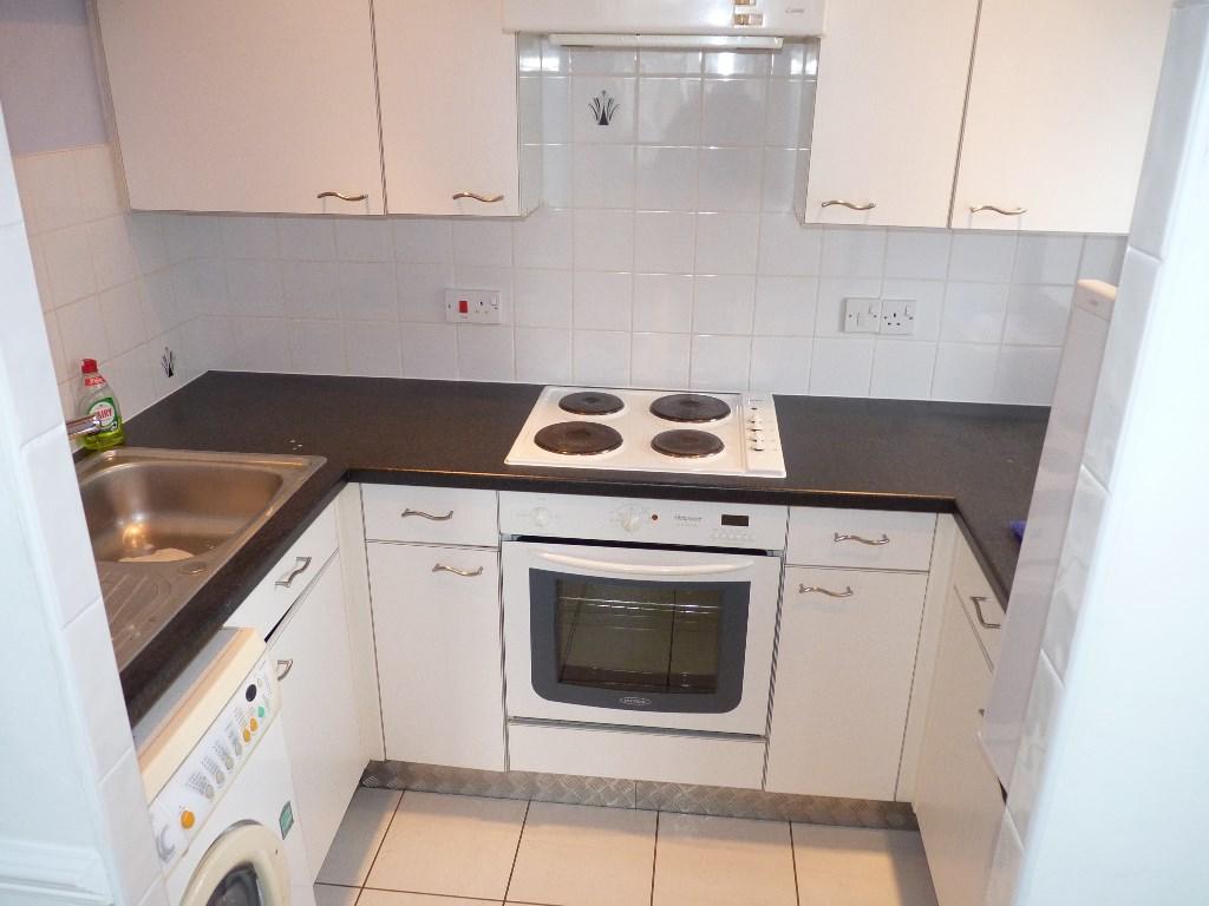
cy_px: 453
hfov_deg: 65.3
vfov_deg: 51.4
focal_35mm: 27
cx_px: 604
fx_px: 943
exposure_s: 1/25
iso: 160
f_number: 2.8
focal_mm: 4.8
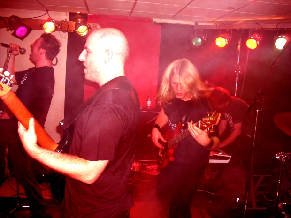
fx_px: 319
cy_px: 109
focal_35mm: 38
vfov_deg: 37.7
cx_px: 146
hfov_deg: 49.0
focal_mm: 6.3
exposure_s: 1/45
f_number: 2.8
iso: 120
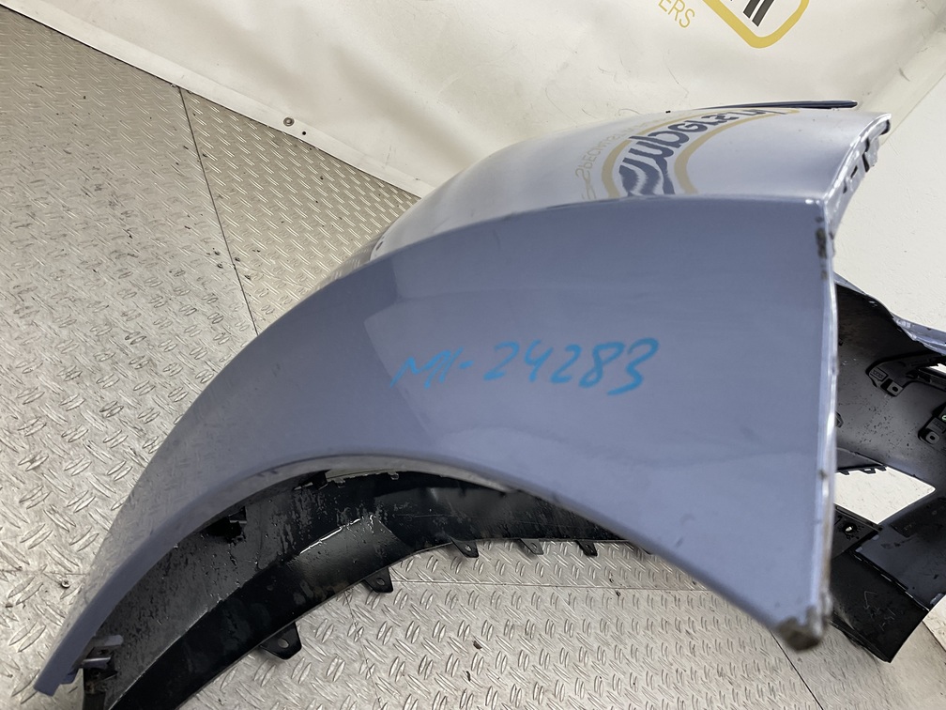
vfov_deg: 48.2
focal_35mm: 29
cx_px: 473
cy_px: 355
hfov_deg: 61.7
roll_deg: -41.9
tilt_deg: -23.4
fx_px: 793
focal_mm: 3
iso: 40
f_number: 1.8
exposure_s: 1/120
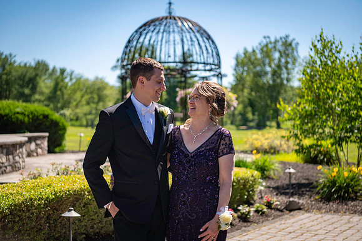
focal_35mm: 70
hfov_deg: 28.9
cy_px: 120
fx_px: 703
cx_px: 181
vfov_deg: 19.4
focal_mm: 70
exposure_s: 1/2500
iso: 100
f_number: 3.2
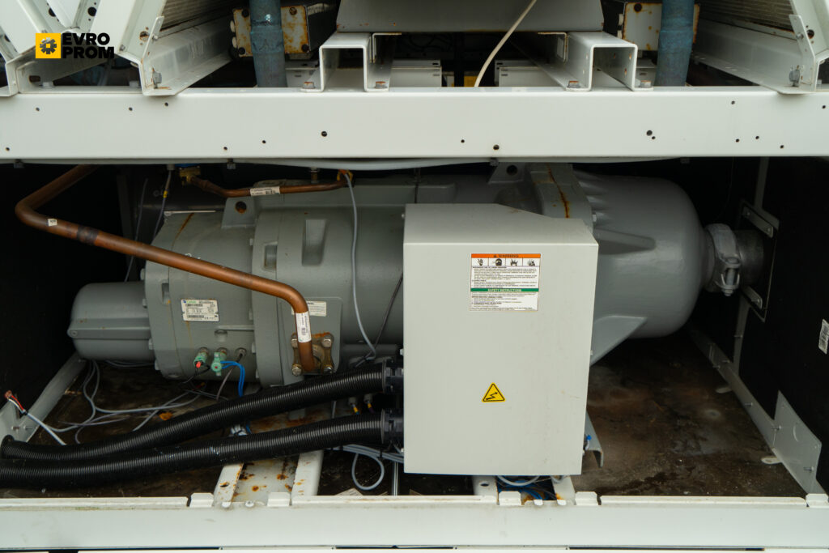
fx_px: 829
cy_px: 276
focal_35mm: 36
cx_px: 414
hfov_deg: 53.1
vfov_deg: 36.9
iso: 250
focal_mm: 36
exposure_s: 1/125
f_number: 6.3
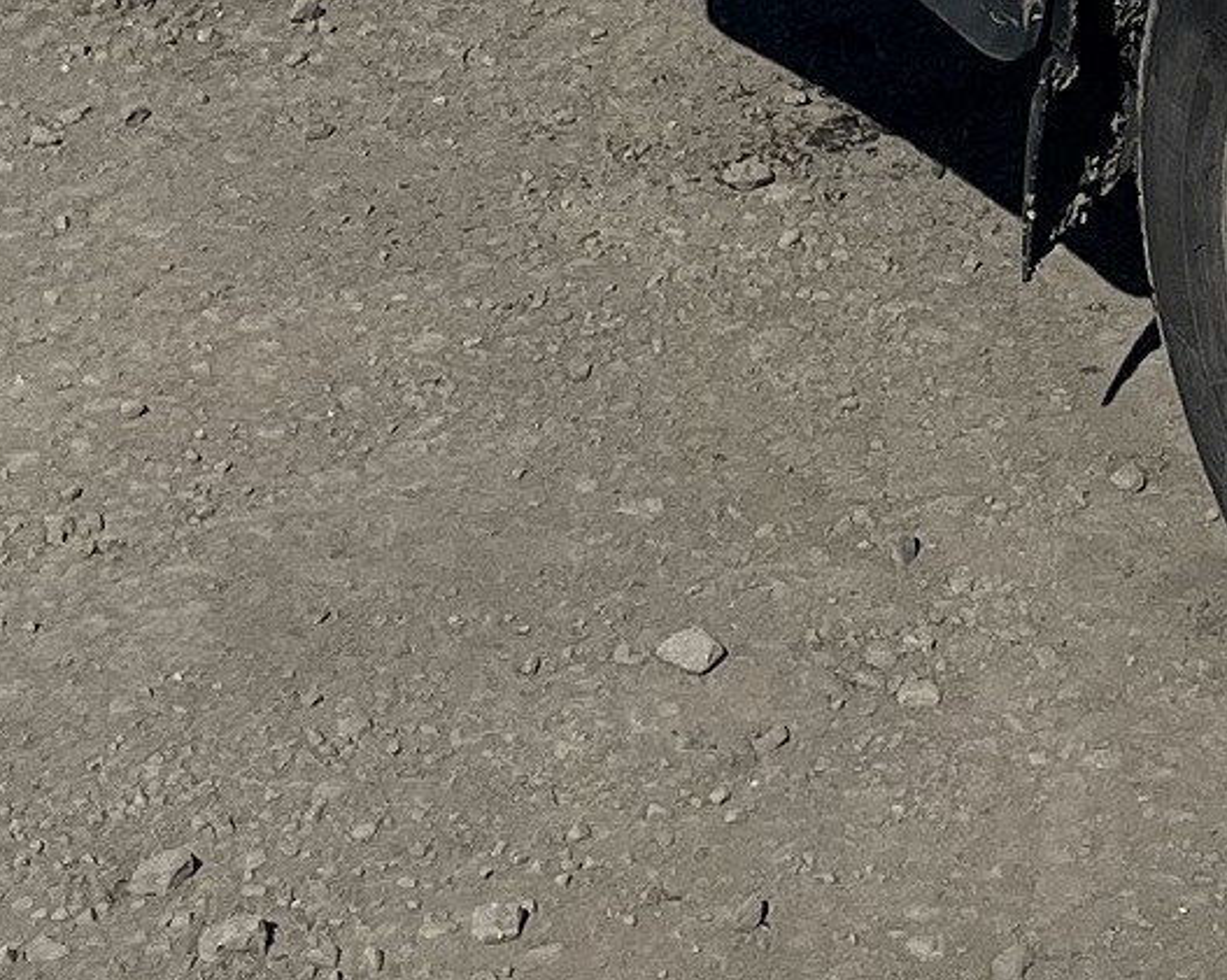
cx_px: 1461
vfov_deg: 10.1
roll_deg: +3.7
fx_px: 4936
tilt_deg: -3.0
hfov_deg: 13.8
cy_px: -1226
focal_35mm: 136
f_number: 1.6
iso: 50
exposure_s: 1/10870
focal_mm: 5.1
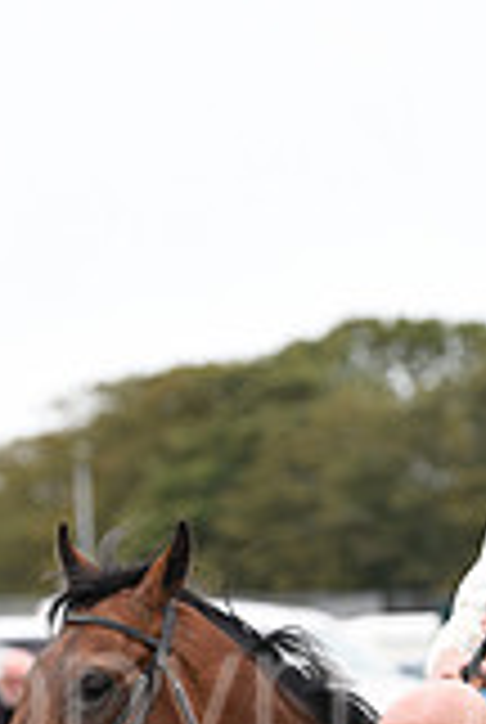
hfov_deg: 3.3
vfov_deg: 4.9
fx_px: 8428
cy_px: 935
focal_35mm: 418
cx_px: 378
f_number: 4.5
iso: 640
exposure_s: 1/1250
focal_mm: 150
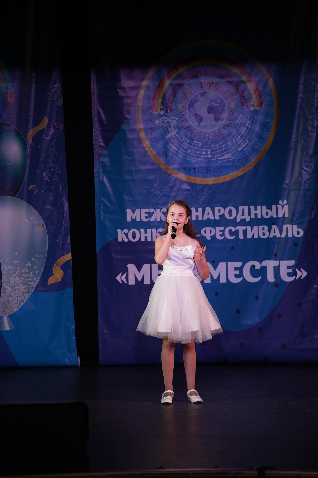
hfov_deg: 9.1
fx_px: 1987
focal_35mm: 150
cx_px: 159
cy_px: 239
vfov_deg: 13.7
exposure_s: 1/400
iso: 1600
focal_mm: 150
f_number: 4
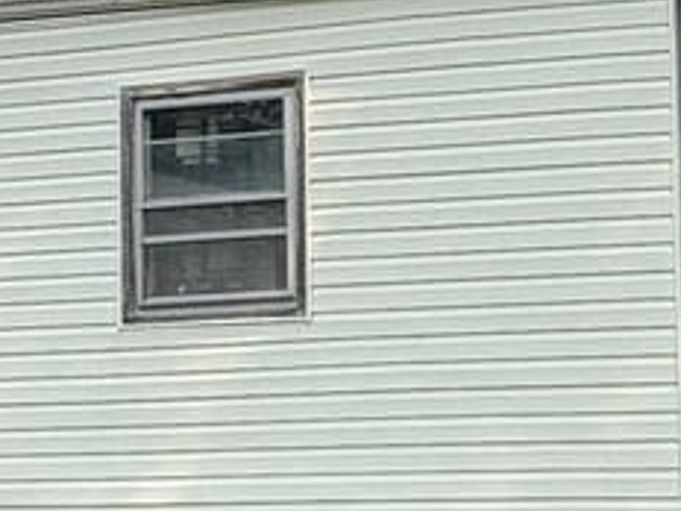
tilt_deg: +6.7
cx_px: 740
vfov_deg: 16.9
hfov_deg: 21.4
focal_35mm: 87
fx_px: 1712
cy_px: 182
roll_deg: +2.5
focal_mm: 2.22
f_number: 2.2
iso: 40
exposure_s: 1/1299
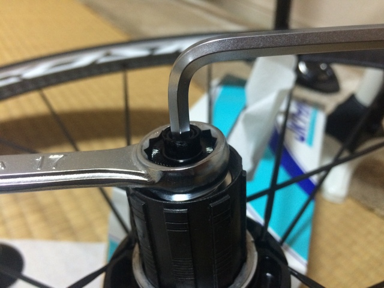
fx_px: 322
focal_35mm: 29
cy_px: 144
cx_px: 192
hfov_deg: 61.7
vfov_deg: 48.2
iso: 250
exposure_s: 1/30
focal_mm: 4.15
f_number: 2.2
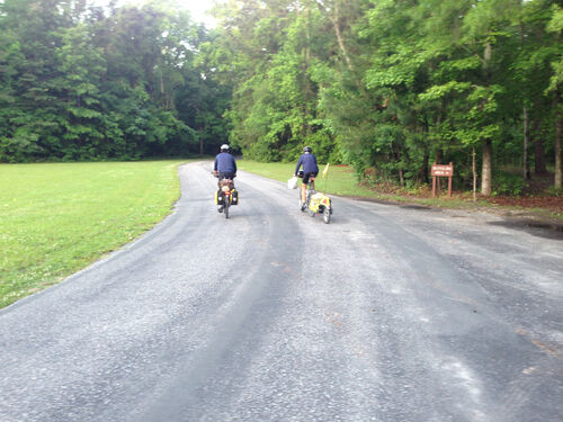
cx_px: 282
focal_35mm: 33
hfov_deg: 55.4
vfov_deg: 42.9
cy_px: 211
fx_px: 537
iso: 64
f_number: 2.4
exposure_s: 1/20
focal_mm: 4.13
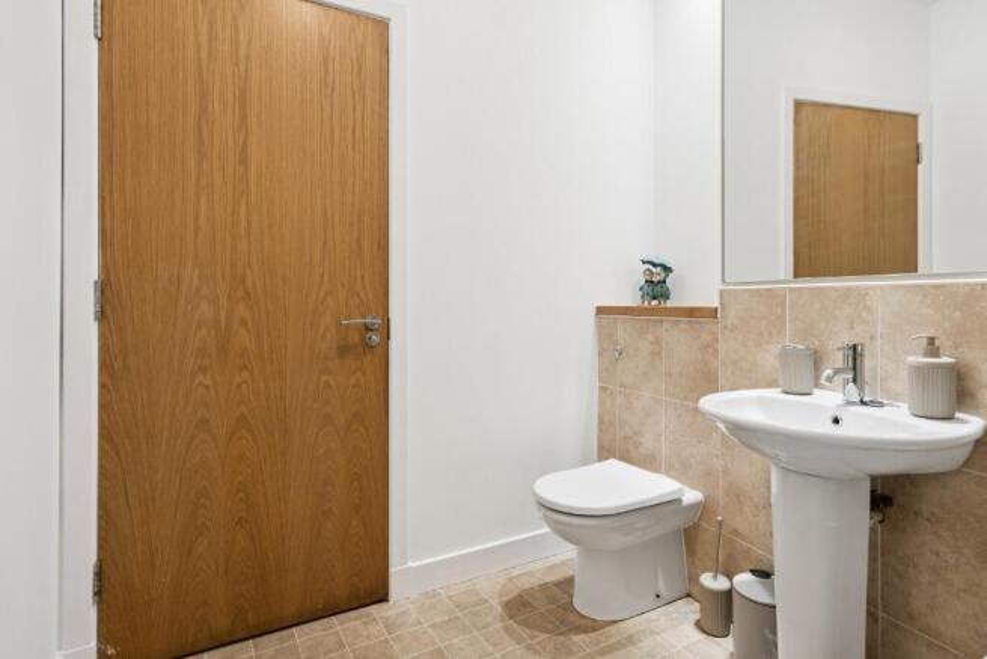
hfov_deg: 86.9
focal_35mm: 19
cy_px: 330
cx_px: 494
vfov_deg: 64.6
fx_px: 521
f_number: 4
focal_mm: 19
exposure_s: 1/80
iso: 800
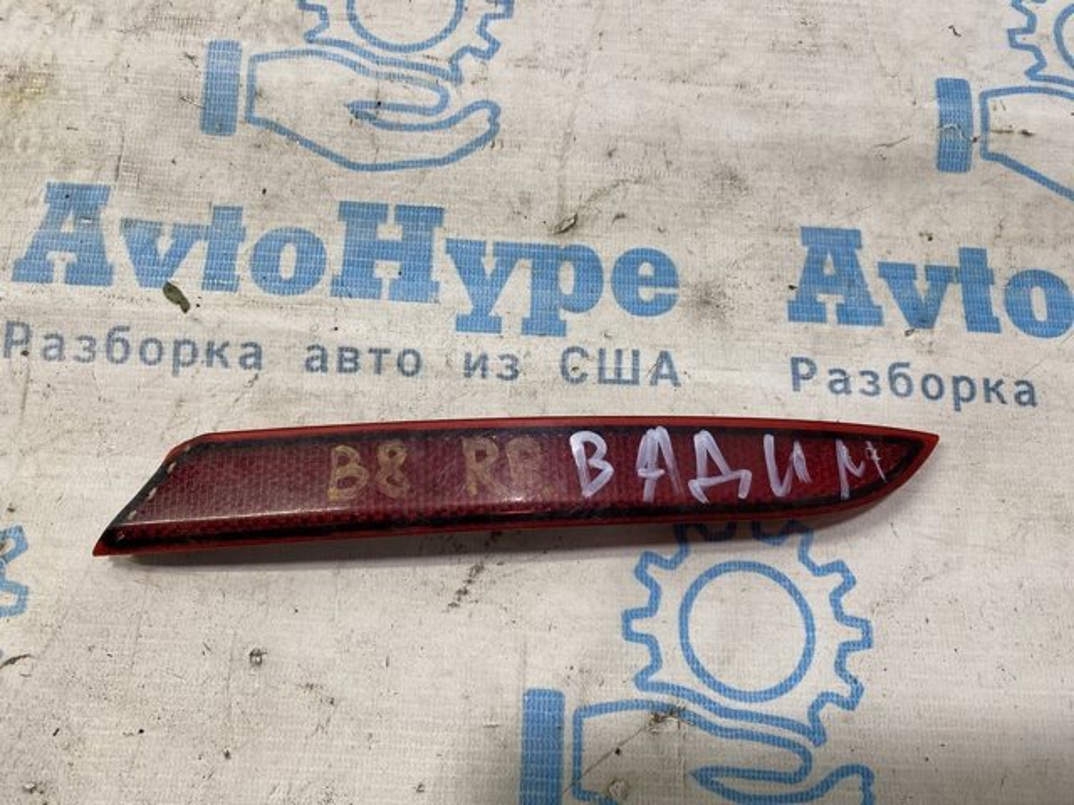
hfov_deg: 67.3
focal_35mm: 26
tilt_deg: -71.6
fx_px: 807
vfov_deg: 53.1
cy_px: 402
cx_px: 537
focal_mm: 4.25
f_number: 1.8
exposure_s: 1/100
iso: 80
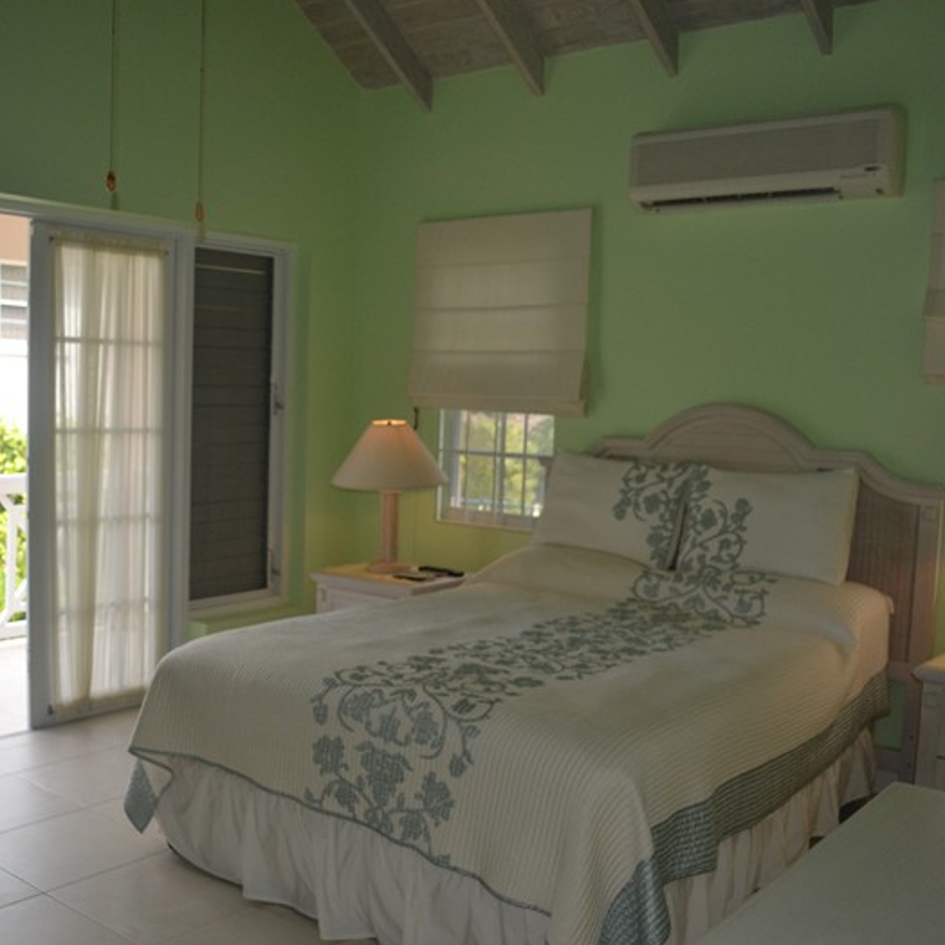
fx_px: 1081
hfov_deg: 46.9
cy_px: 468
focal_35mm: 35
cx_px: 373
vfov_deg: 47.2
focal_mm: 18
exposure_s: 1/125
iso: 360
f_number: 4
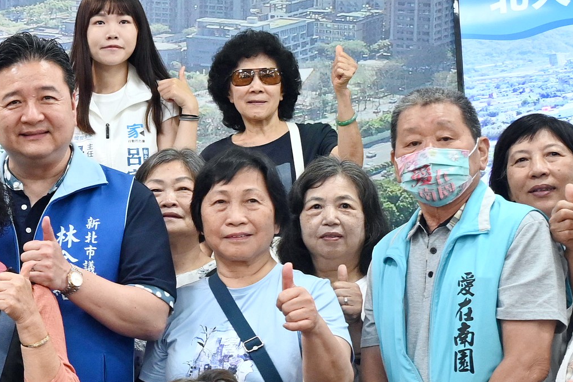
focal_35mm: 125
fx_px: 1993
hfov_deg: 15.5
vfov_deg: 10.9
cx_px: -199
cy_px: 139
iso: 1000
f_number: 4
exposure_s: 1/125
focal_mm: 28.5
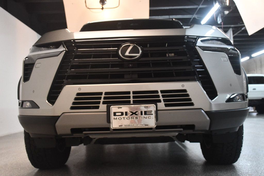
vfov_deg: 34.2
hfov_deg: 49.6
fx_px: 286
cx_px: 132
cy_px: 88
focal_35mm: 39
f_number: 3.8
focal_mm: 26
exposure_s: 1/125
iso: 2000
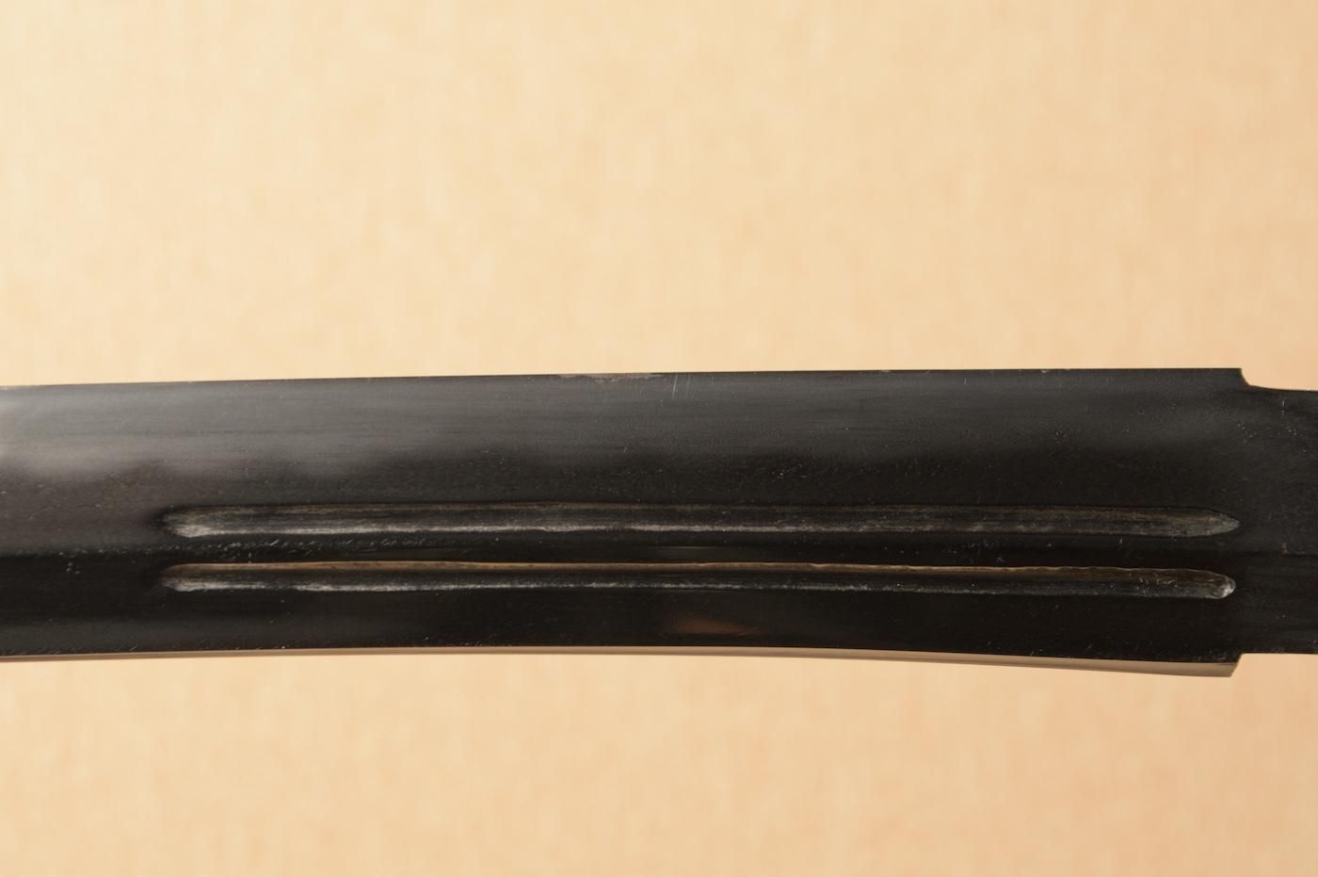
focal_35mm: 128
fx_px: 4664
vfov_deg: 10.7
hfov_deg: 16.1
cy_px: 438
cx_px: 659
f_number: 11
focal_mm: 85
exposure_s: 1/2
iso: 400
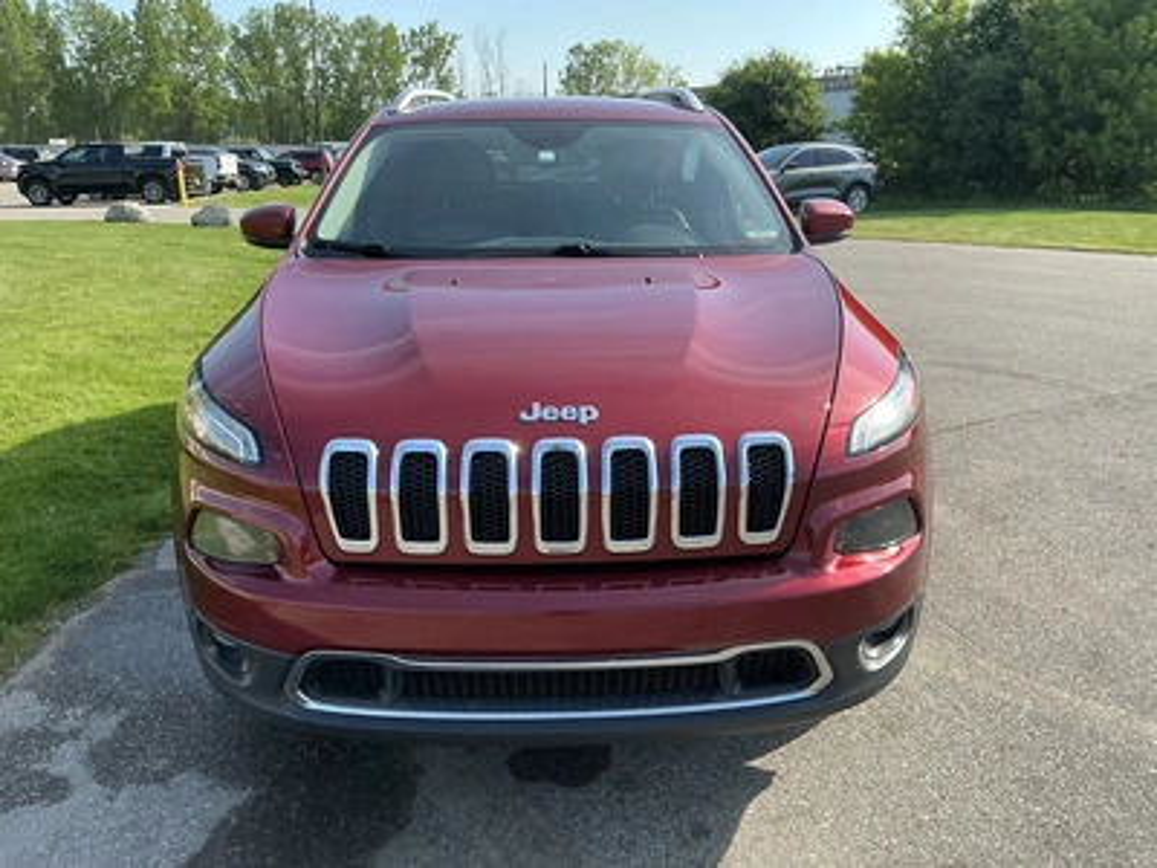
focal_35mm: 28
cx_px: 578
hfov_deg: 63.4
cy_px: 434
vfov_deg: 49.7
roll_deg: +0.1
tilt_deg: -16.6
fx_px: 936
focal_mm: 3
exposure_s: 1/700
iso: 25
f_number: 1.8
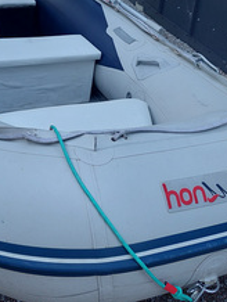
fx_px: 480
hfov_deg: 26.1
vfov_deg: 34.2
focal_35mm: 55
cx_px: 41
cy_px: 79
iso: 64
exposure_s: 1/100
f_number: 1.8
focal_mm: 5.23
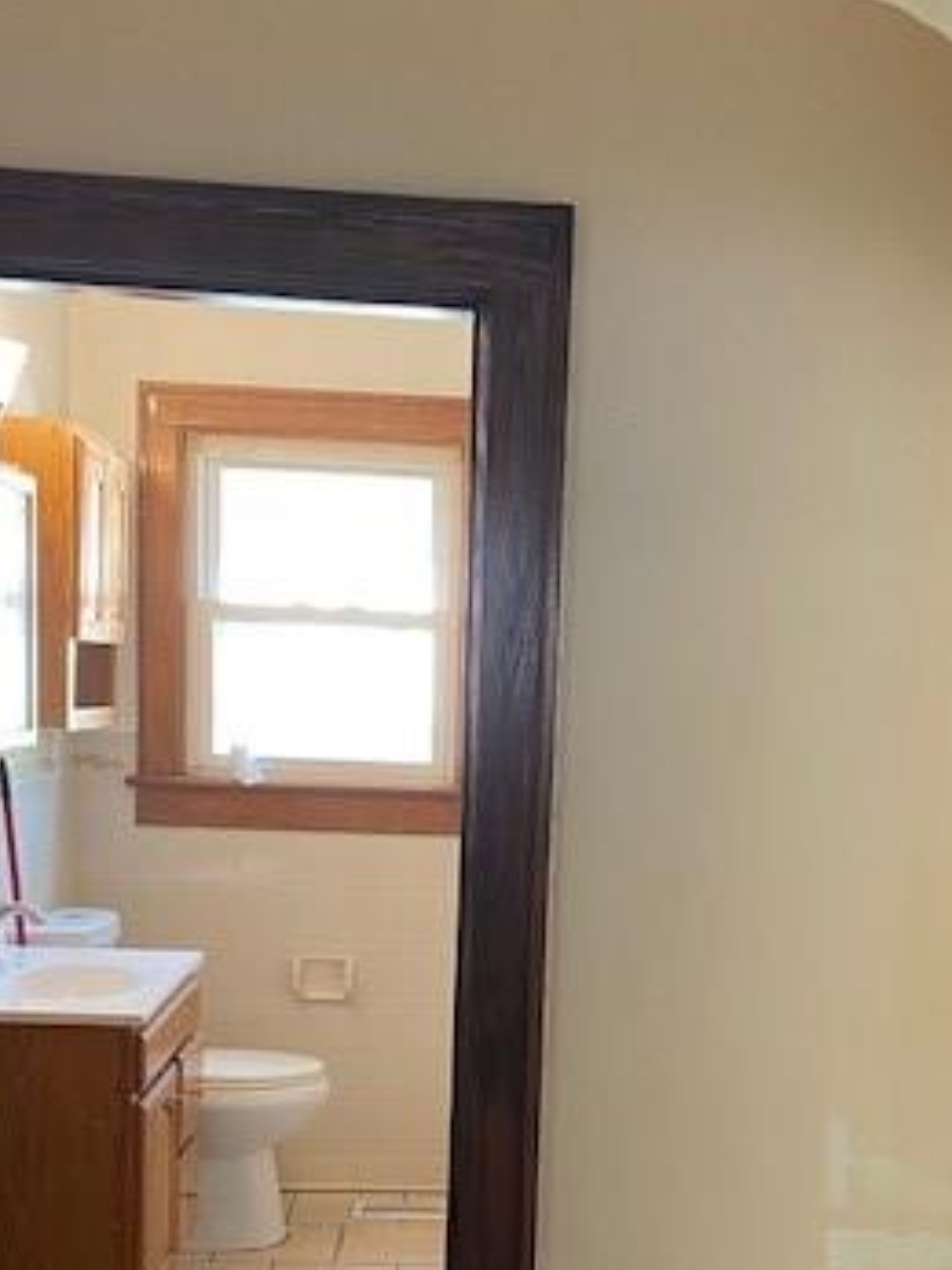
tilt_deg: -8.8
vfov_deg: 38.8
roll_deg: -2.7
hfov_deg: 30.0
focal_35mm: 48
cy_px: 930
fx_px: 1761
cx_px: 637
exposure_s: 1/60
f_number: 1.8
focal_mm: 4.25
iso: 320
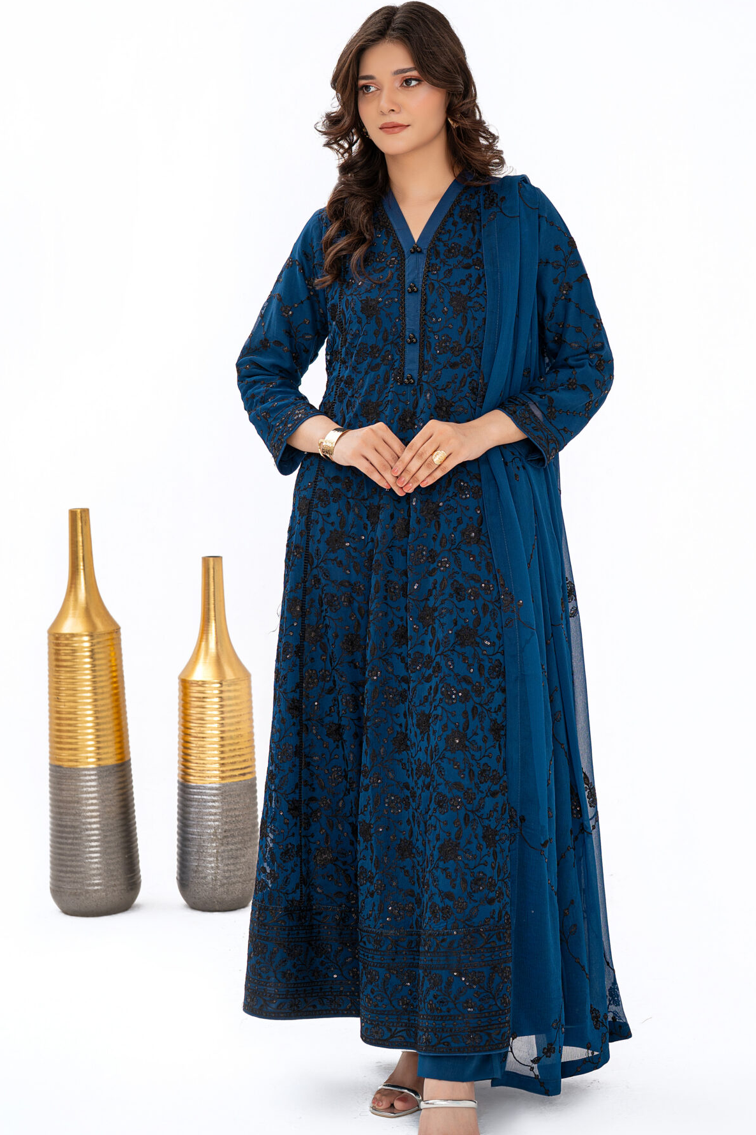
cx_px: 472
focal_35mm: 72
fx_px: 2268
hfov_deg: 18.9
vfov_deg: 28.0
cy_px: 462
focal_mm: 50
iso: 200
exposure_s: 1/200
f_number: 5
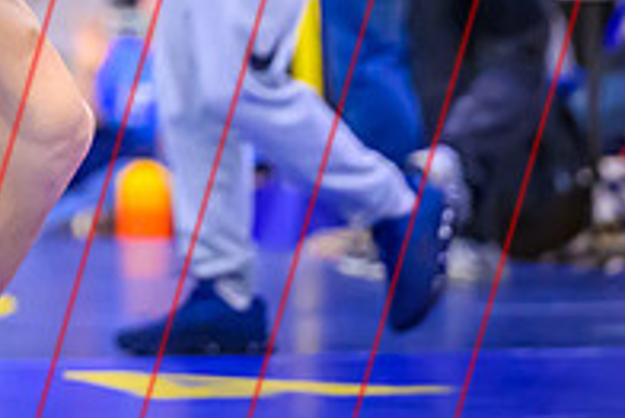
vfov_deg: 2.8
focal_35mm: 484
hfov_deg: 4.2
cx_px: -109
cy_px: -282
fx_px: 8409
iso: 6400
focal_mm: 135
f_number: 2.8
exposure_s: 1/640
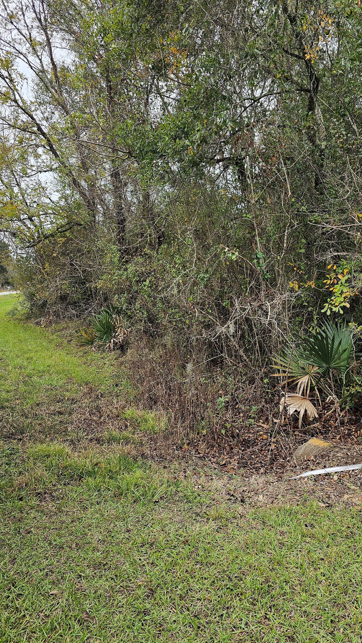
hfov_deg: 44.3
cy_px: 325
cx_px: 207
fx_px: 444
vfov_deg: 71.9
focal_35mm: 26
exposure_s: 1/207
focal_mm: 6.3
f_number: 1.7
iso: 25
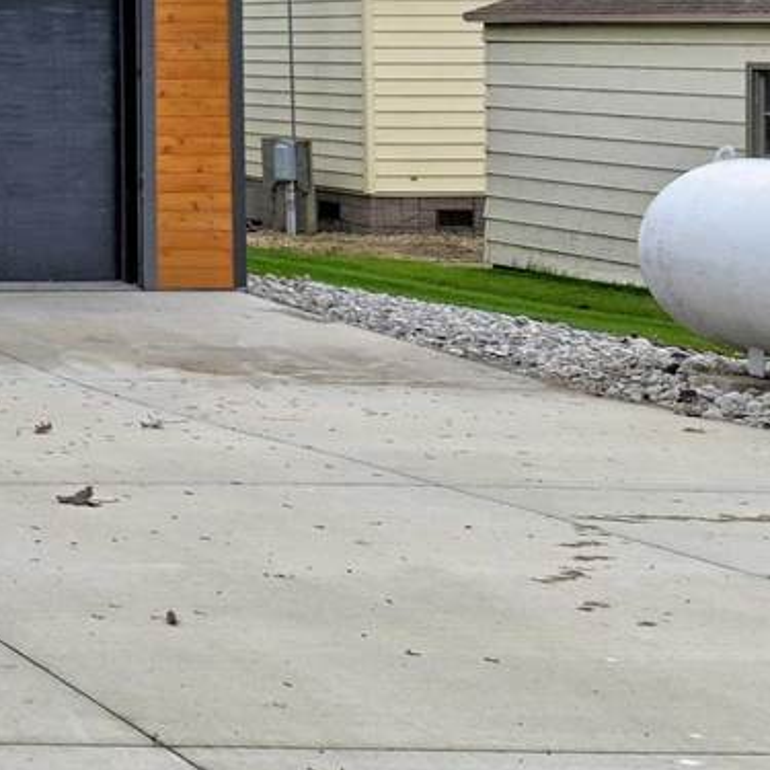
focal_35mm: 58
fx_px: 1460
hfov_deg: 22.8
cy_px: -28
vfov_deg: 27.6
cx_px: -444
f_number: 8
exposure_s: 1/200
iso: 100
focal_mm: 20
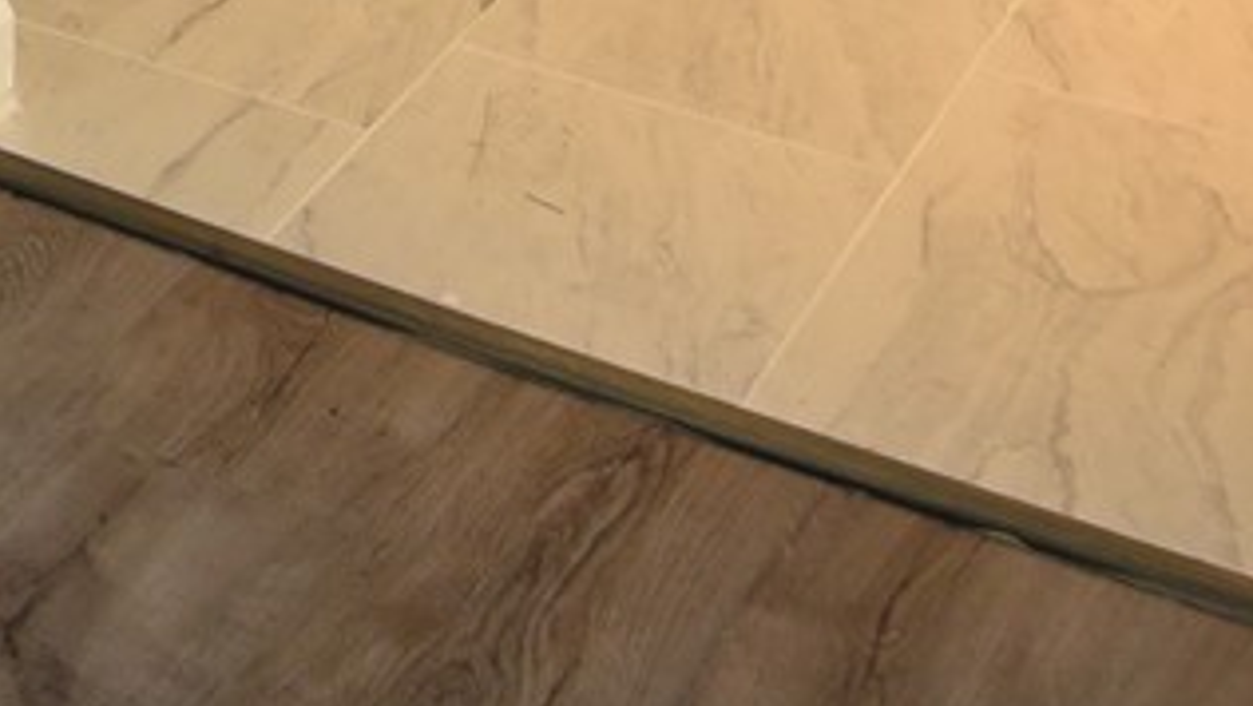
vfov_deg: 7.9
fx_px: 3822
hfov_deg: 15.0
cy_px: -1896
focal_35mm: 115
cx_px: -1289
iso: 800
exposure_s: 1/100
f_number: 5
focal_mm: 16
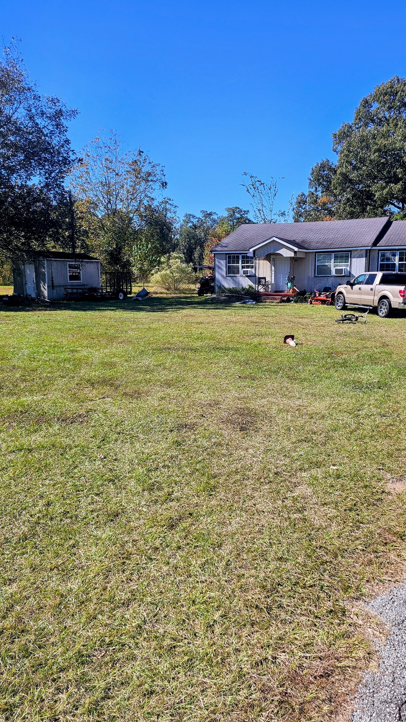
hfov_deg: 44.3
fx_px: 498
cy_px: 354
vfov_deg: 71.9
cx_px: 230
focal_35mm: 26
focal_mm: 6.3
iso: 10
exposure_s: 1/771
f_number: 1.7
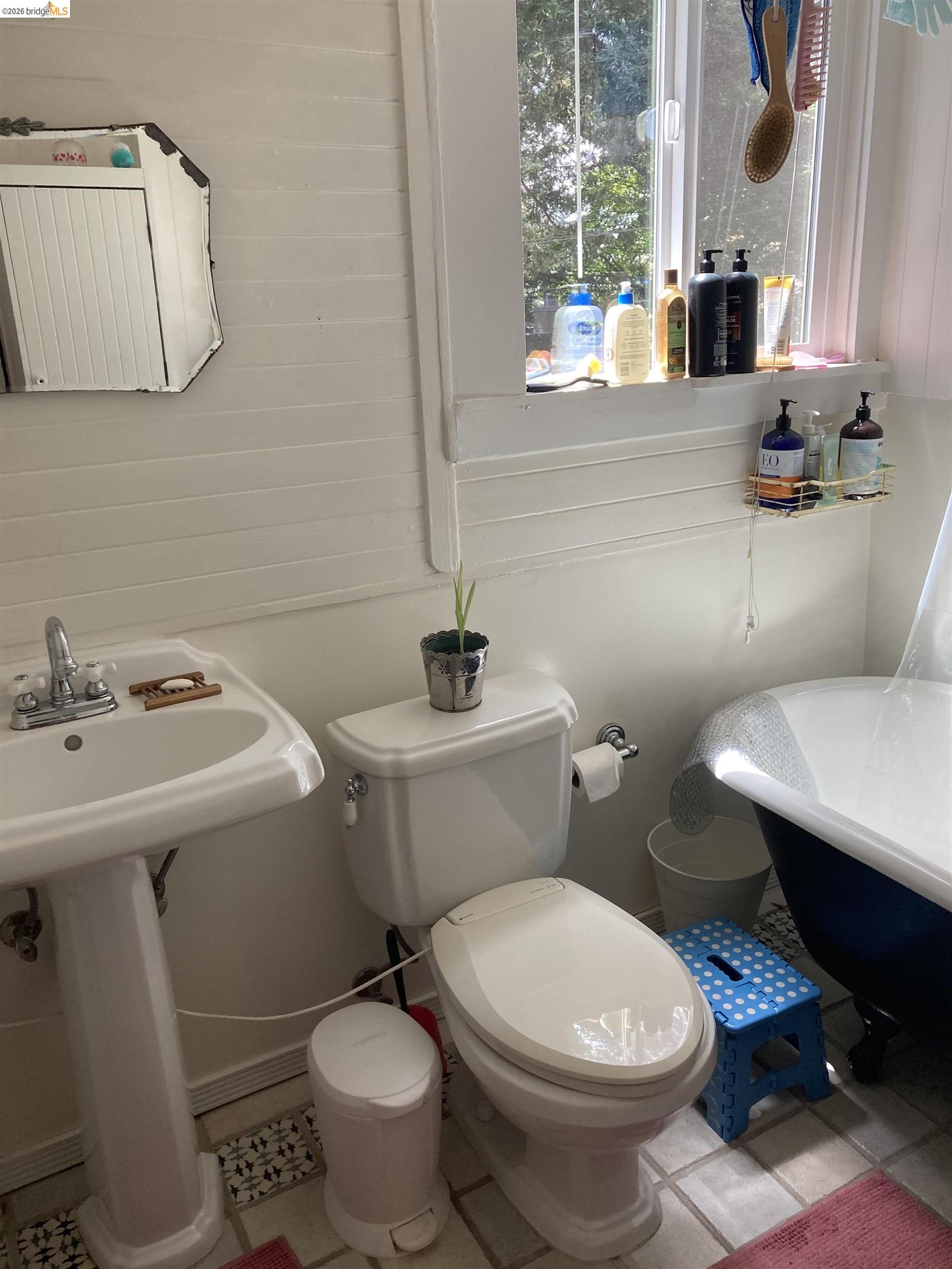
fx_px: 1027
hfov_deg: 49.7
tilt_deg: -17.3
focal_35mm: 28
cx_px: 476
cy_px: 634
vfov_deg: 63.4
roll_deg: +2.3
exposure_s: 1/121
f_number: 1.8
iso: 80
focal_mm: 3.99
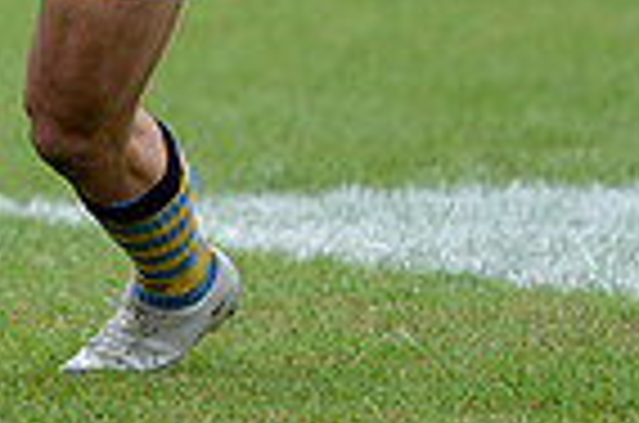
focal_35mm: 799
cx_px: -324
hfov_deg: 2.6
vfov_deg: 1.7
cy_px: -304
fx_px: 14150
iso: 1600
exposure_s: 1/500
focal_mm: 195
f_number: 2.8
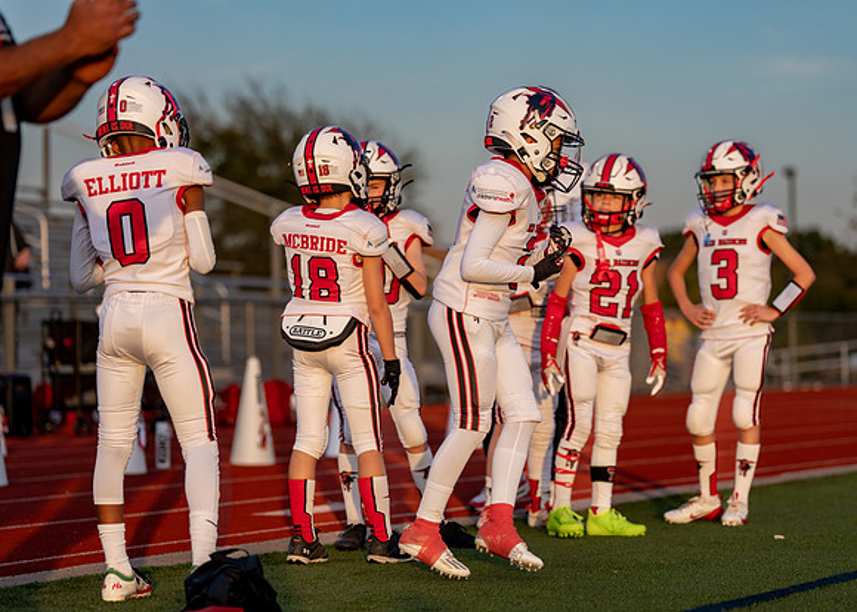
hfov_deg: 15.3
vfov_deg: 11.0
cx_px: 428
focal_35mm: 131
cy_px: 306
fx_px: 3187
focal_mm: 125
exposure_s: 1/1600
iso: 200
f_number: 2.8
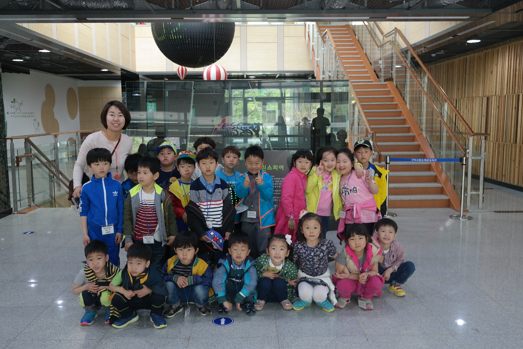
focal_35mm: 33
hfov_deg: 57.2
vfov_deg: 40.0
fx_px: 479
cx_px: 262
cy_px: 174
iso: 400
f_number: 3.5
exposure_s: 1/40
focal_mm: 22
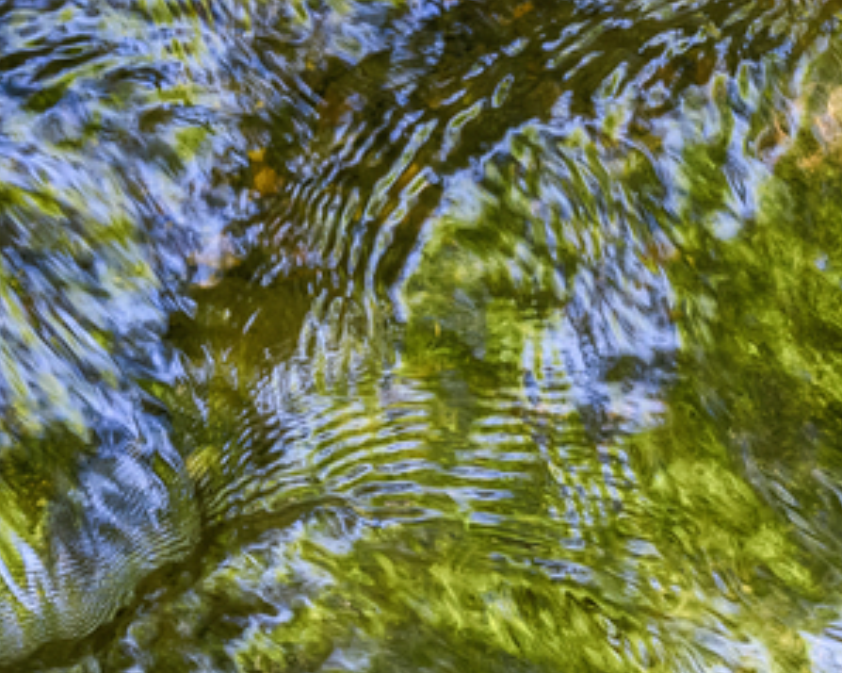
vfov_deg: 6.0
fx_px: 6400
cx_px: 661
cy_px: 300
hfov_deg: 7.5
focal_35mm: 257
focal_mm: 85
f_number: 7.1
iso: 5600
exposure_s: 1/80
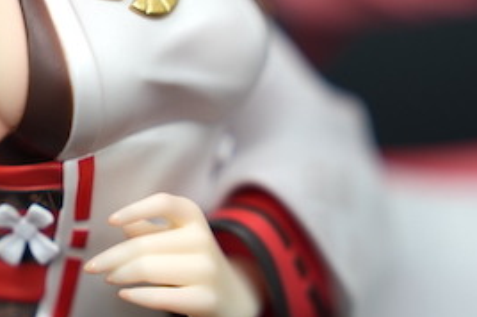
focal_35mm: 204
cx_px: -94
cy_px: -121
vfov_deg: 6.6
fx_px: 2700
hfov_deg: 9.9
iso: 200
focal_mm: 70
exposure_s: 1/80
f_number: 2.8
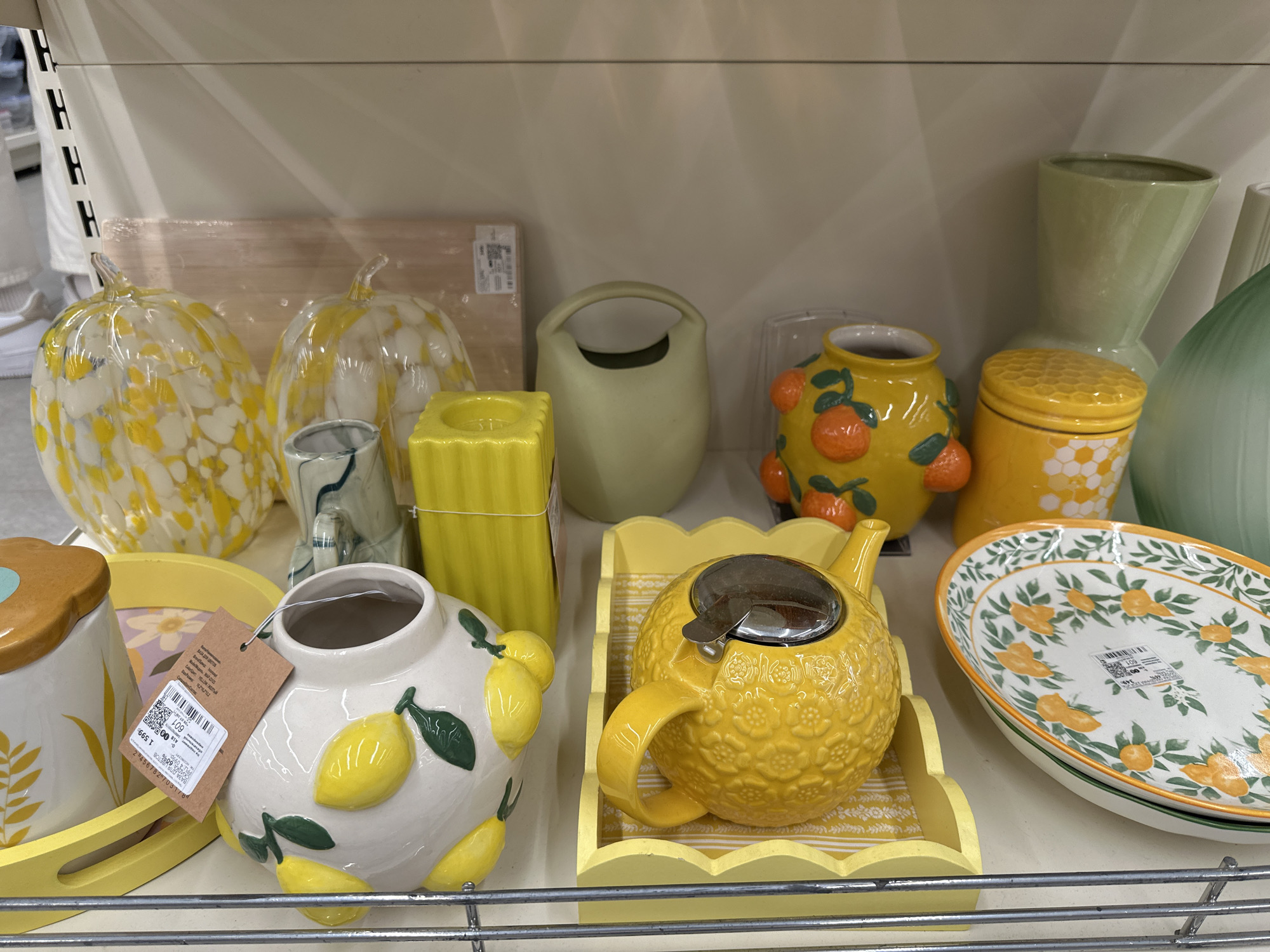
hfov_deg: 71.6
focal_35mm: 24
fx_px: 881
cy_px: 476
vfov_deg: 56.8
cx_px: 635
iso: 125
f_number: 1.78
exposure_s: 1/121
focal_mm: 6.86
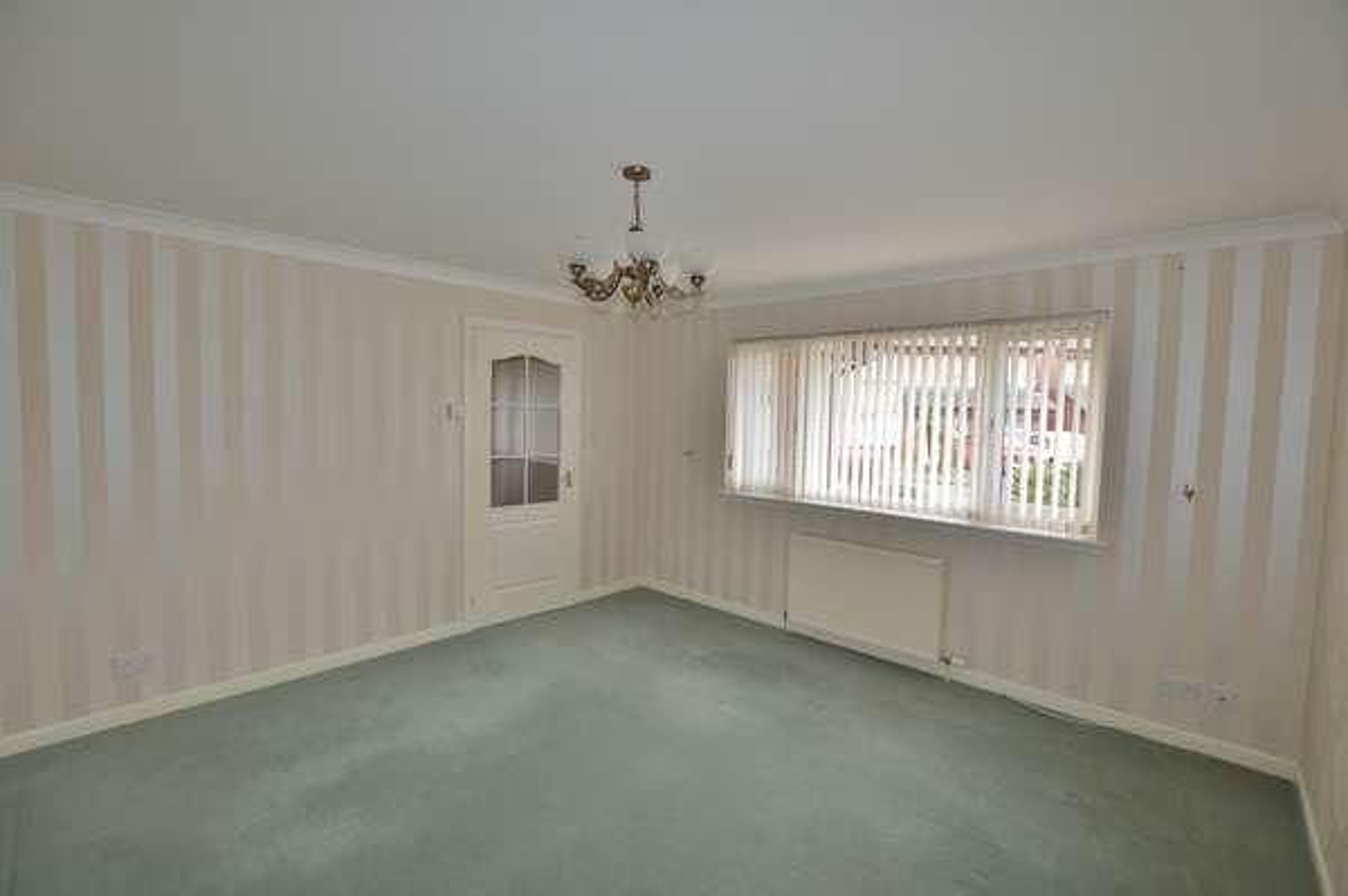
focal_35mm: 15
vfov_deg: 77.2
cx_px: 674
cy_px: 448
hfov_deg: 100.4
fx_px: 561
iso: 400
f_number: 4
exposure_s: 1/125
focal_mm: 10
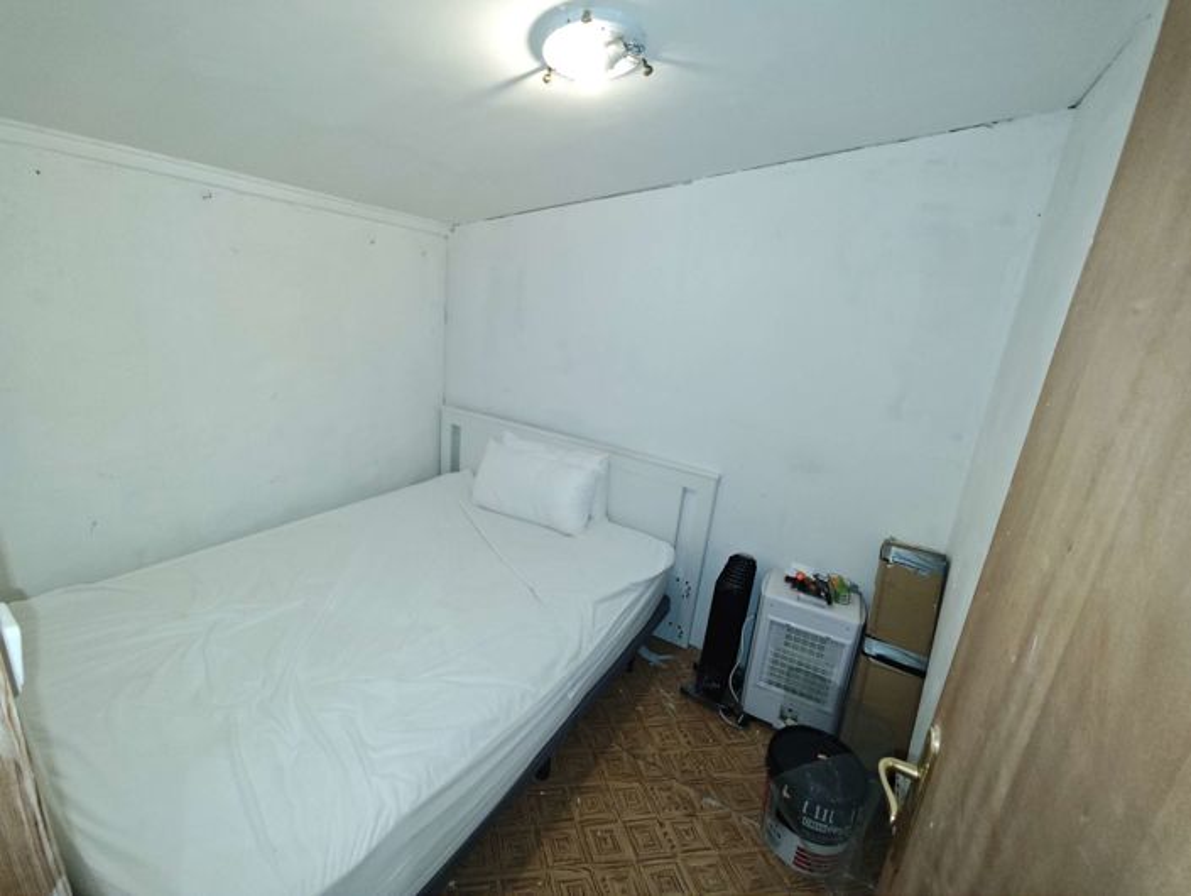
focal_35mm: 14
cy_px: 448
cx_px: 596
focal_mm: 2.16
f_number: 2.2
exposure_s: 1/33.3
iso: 1600
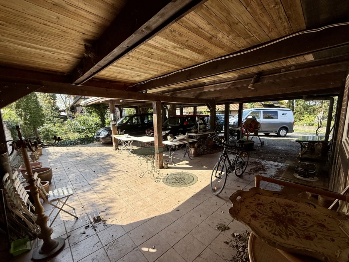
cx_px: 180
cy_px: 140
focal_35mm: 15
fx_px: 151
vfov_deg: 81.6
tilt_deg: -9.1
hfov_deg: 98.1
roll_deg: +3.2
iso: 50
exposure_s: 1/486
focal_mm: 2.22
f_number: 2.2
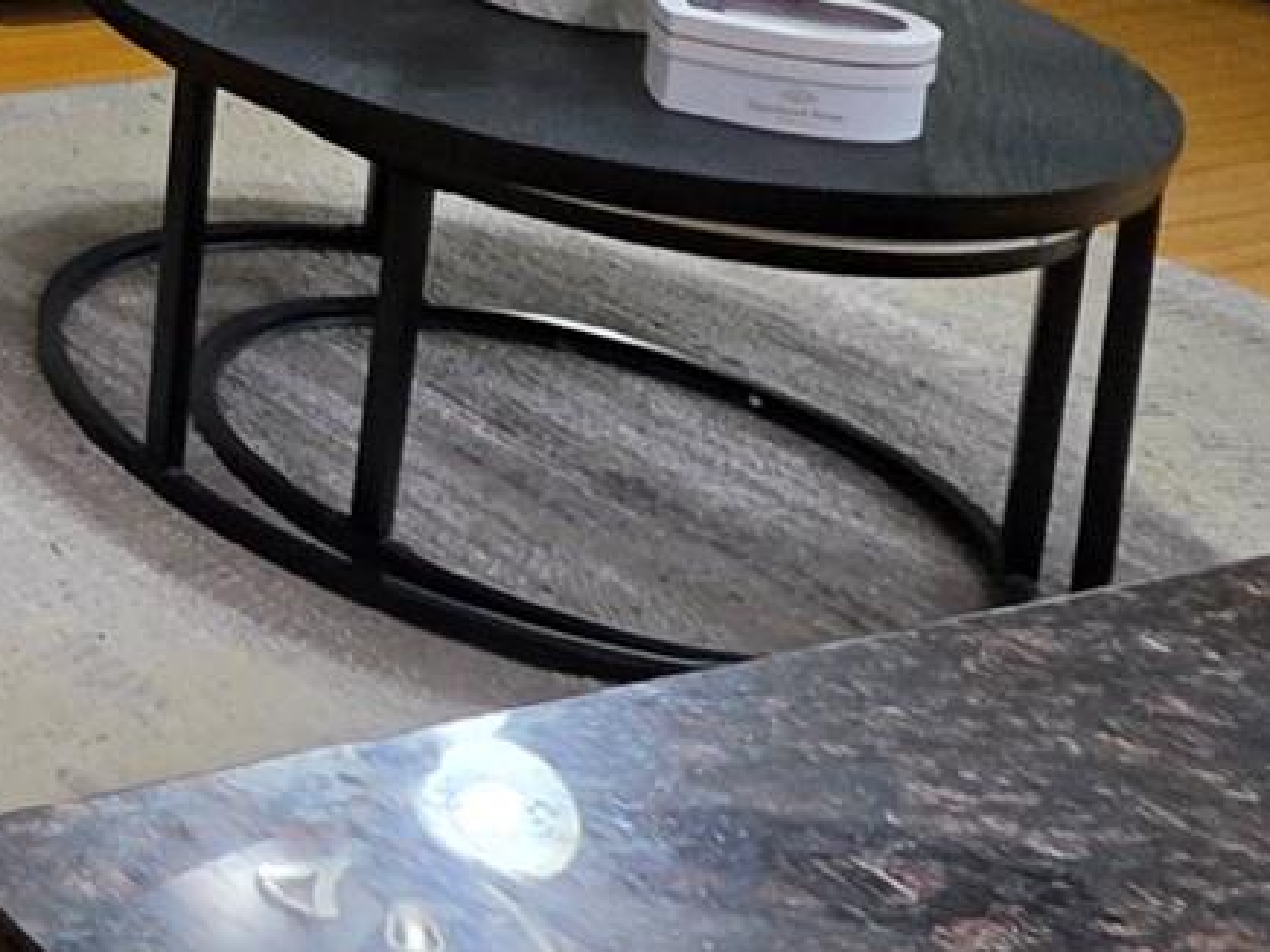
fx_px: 2238
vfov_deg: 20.3
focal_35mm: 61
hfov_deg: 18.6
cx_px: -1325
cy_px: -512
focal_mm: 2.2
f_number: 1.9
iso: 250
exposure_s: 1/120
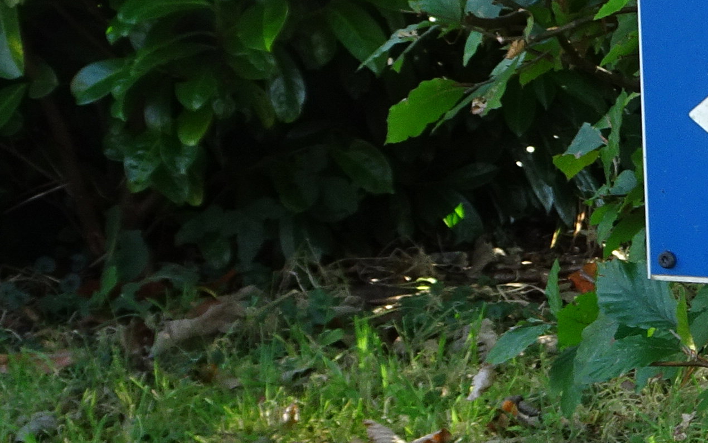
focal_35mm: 143
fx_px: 2759
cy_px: 253
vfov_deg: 9.2
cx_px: 1177
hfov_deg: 13.5
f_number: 4
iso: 80
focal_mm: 5.98
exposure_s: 1/40
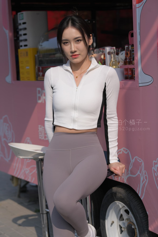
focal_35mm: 86
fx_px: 566
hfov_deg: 15.9
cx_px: 79
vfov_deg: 23.6
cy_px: 118
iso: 72
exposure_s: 1/1000
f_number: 4
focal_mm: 86
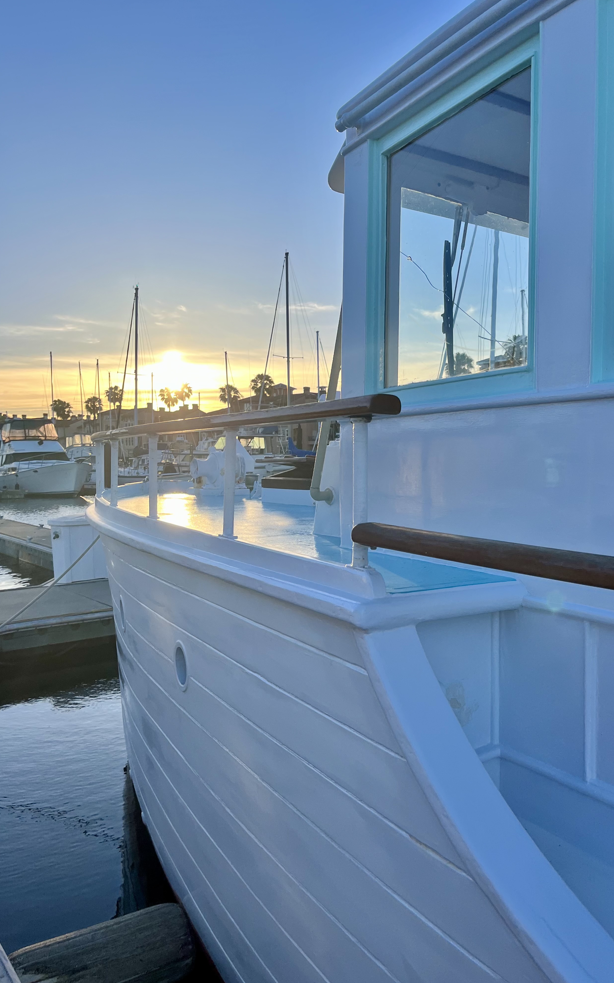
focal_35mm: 28
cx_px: 367
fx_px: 750
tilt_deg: -2.5
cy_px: 488
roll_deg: +0.6
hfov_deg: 44.3
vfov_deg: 66.5
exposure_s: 1/1957
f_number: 1.6
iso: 50
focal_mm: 5.1
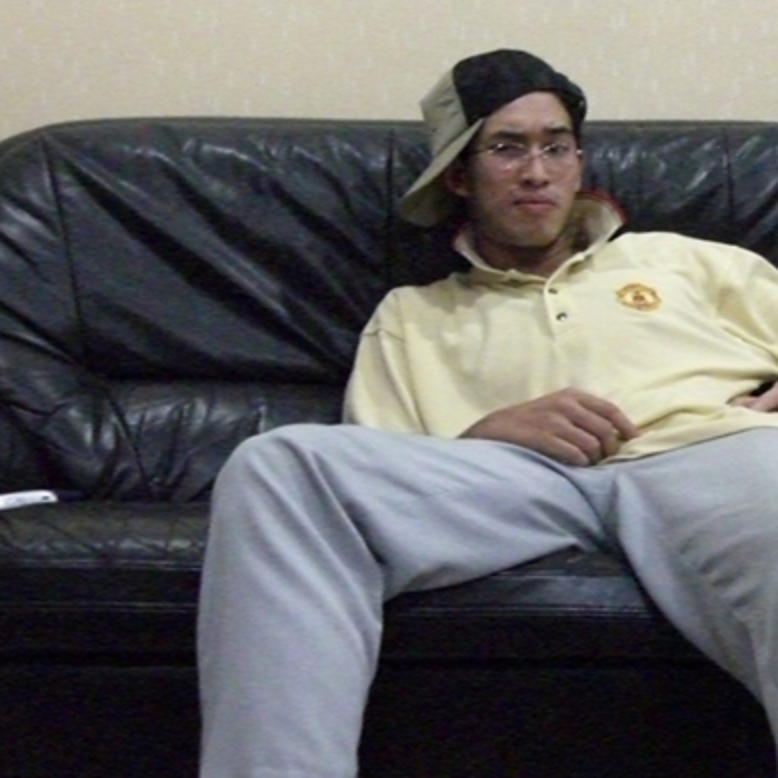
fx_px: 1958
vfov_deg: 22.5
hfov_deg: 22.3
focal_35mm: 77
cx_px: 562
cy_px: 358
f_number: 3.7
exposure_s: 1/25
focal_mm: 8.82
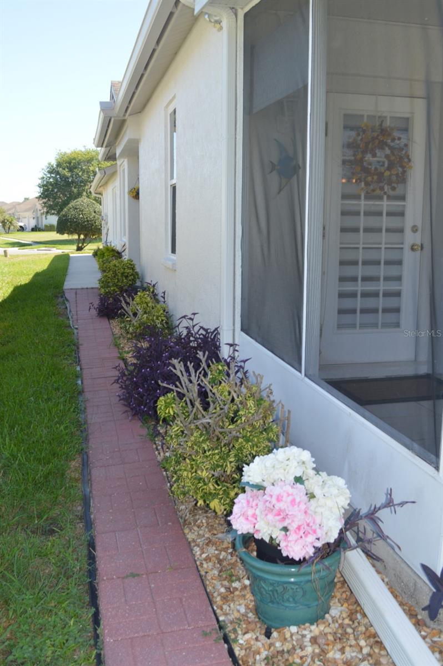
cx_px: 222
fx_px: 555
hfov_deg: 43.5
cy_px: 333
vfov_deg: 62.0
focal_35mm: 30
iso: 100
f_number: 5
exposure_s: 1/200
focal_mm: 20
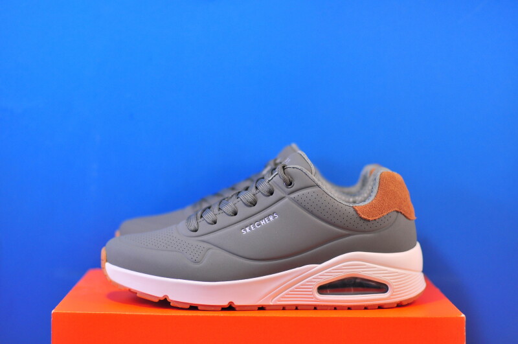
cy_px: 172
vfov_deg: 18.1
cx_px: 259
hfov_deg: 27.0
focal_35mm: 75
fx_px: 1078
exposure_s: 1/320
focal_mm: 50
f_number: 2
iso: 250
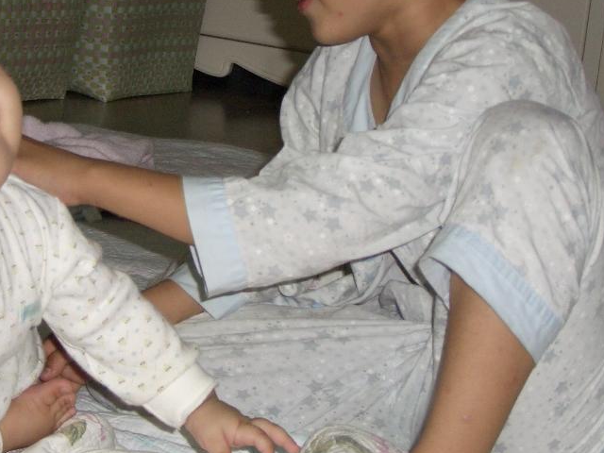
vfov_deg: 13.9
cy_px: 78
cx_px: 162
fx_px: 1850
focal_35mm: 106
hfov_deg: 18.4
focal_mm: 11.3
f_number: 3.2
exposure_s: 1/60
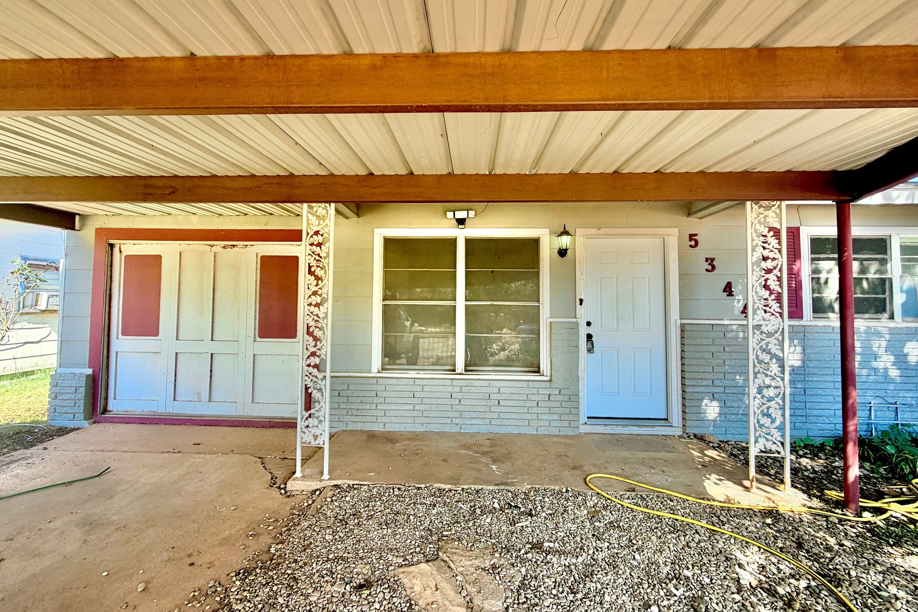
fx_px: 382
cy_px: 291
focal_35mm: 15
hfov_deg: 100.4
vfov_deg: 77.3
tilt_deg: +2.3
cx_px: 458
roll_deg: +0.1
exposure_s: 1/121
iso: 64
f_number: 2.2
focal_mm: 2.22
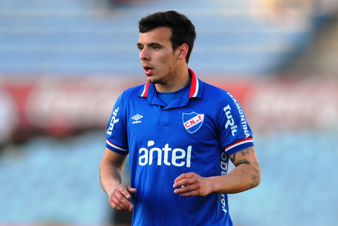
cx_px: 169
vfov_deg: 2.3
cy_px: 113
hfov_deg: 3.4
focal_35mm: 600
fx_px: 5634
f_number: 3.5
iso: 500
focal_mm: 400
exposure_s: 1/800
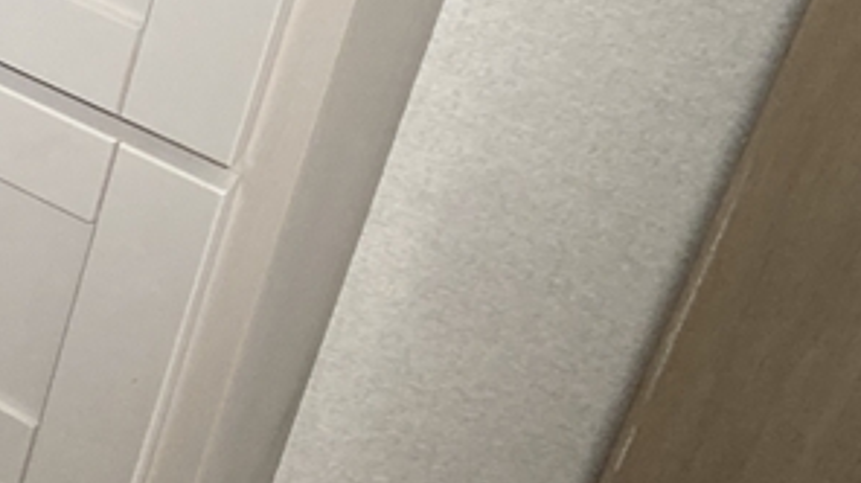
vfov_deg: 10.0
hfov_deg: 15.3
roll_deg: -3.9
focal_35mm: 115
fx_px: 2624
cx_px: -817
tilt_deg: -33.0
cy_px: -343
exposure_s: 1/120
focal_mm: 4.25
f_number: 1.8
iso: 125
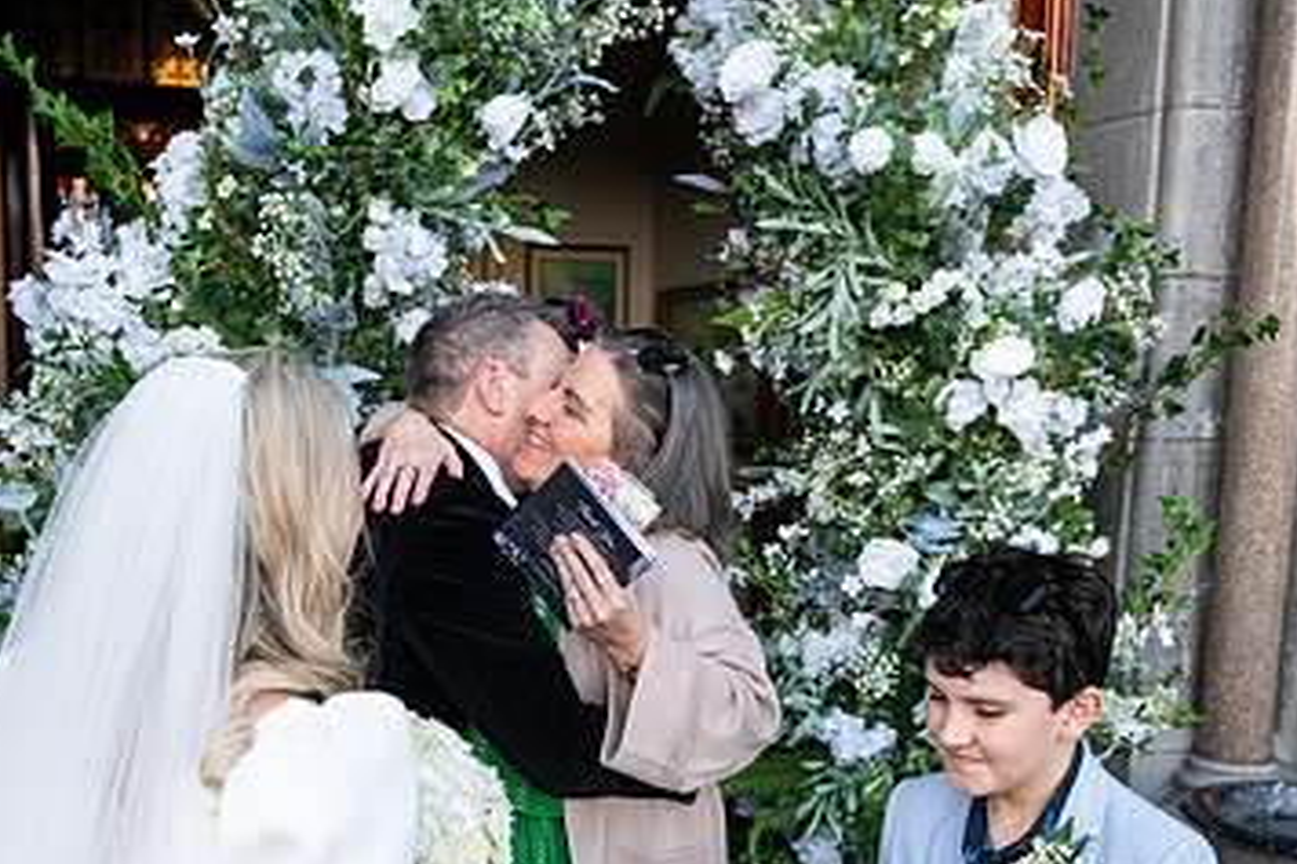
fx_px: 1584
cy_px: 676
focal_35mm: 44
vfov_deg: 29.9
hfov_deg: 44.5
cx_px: 587
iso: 500
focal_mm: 27
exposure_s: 1/1000
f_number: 3.5
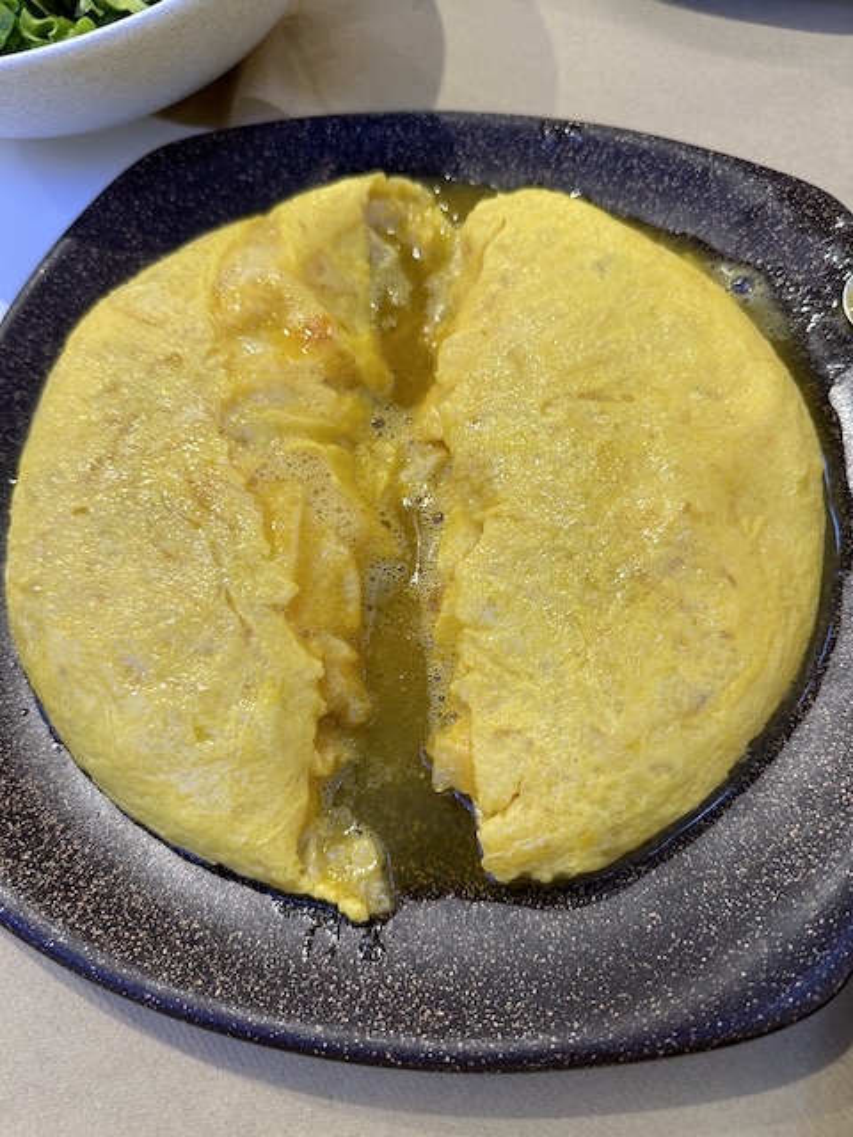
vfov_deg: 71.6
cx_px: 426
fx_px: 789
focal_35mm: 24
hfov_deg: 56.8
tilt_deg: -67.5
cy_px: 568
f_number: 1.78
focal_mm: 6.86
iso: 200
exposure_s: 1/50
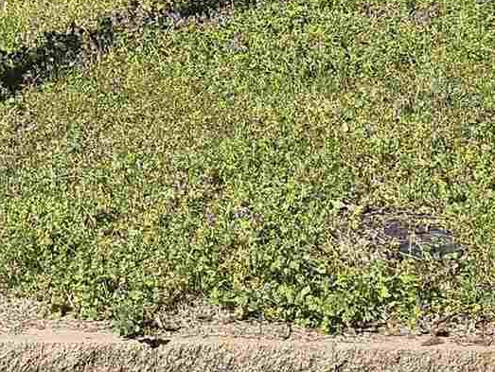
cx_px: 7
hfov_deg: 14.4
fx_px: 1932
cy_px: -165
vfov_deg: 10.7
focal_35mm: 135
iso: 12
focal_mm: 6.3
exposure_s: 1/684
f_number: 1.7
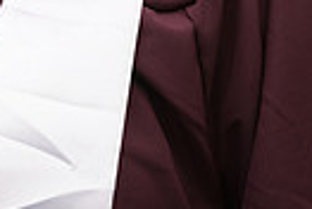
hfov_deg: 2.9
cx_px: -88
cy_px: -243
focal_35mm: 706
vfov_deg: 2.0
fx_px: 6133
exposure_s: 1/250
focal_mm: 160
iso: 200
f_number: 2.8
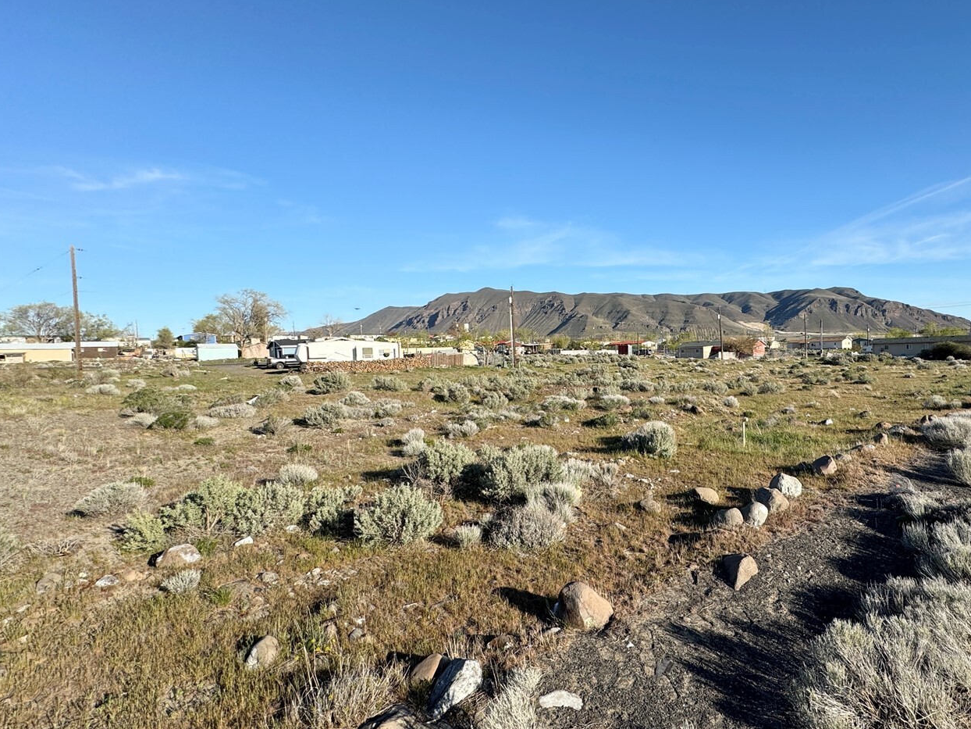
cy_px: 366
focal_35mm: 18
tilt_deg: -1.2
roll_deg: +3.2
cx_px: 609
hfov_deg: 86.0
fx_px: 505
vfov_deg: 71.6
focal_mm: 2.22
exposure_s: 1/1709
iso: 50
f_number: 2.2
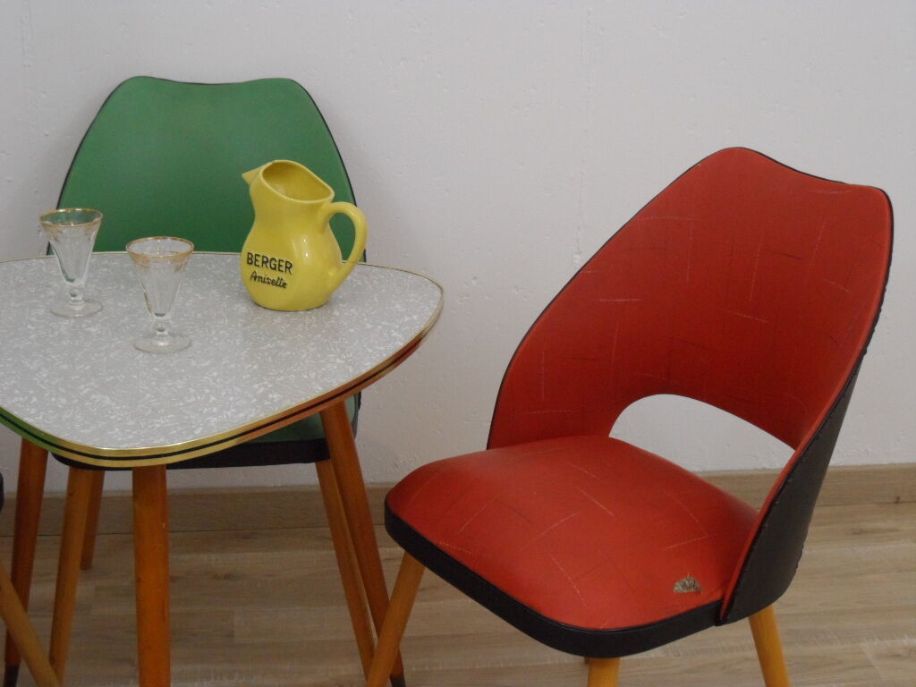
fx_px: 1323
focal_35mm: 50
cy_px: 344
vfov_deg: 29.1
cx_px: 458
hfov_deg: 38.2
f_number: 4.7
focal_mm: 9.3
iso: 400
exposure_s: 1/30
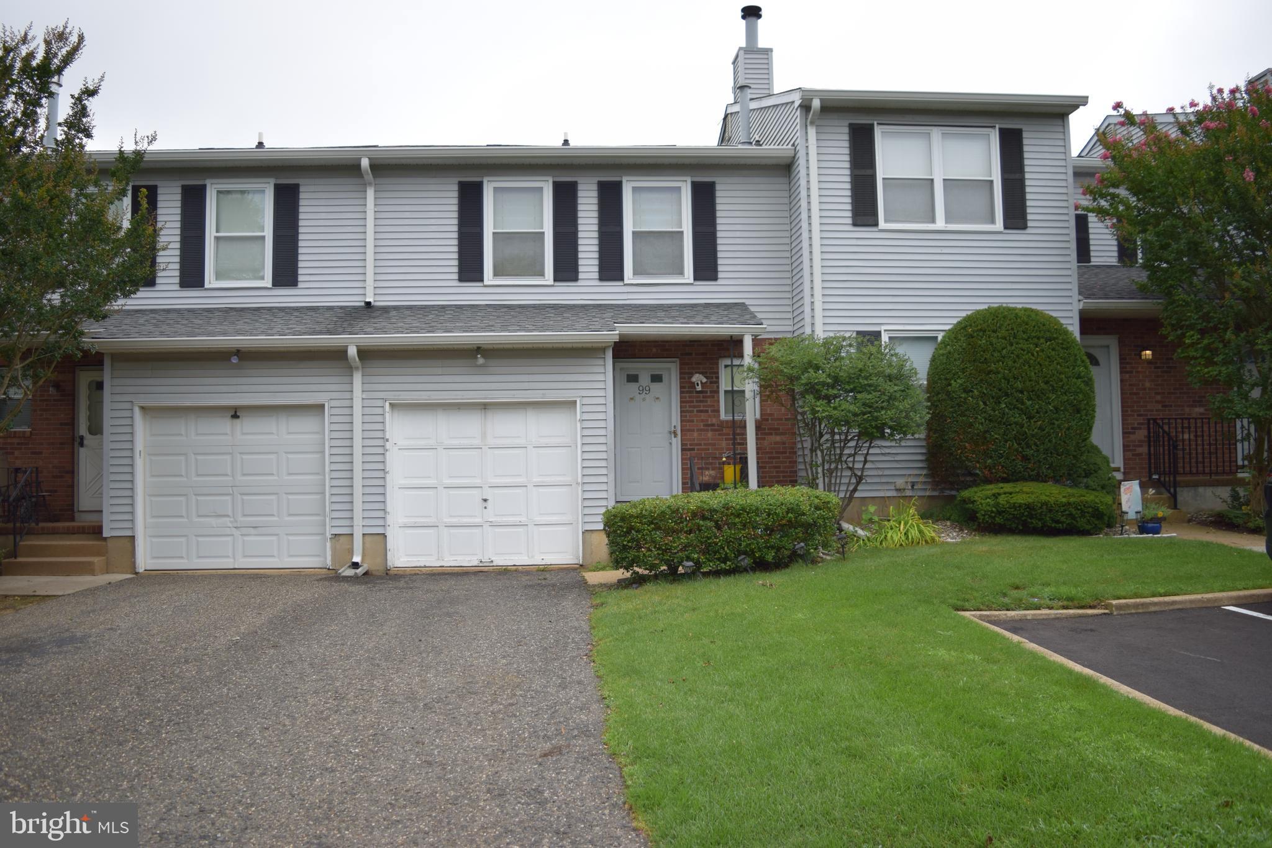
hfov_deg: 67.4
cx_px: 636
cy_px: 424
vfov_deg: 47.9
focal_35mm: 27
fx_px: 954
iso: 200
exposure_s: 1/1250
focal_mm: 18
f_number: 3.5
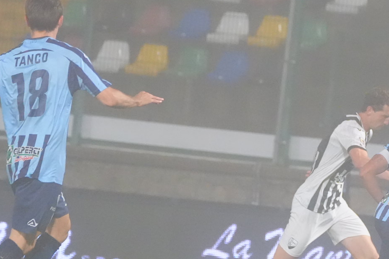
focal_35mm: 591
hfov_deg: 3.5
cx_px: 322
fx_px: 6389
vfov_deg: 2.3
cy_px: 197
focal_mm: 226
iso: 16000
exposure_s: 1/1000
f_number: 5.6
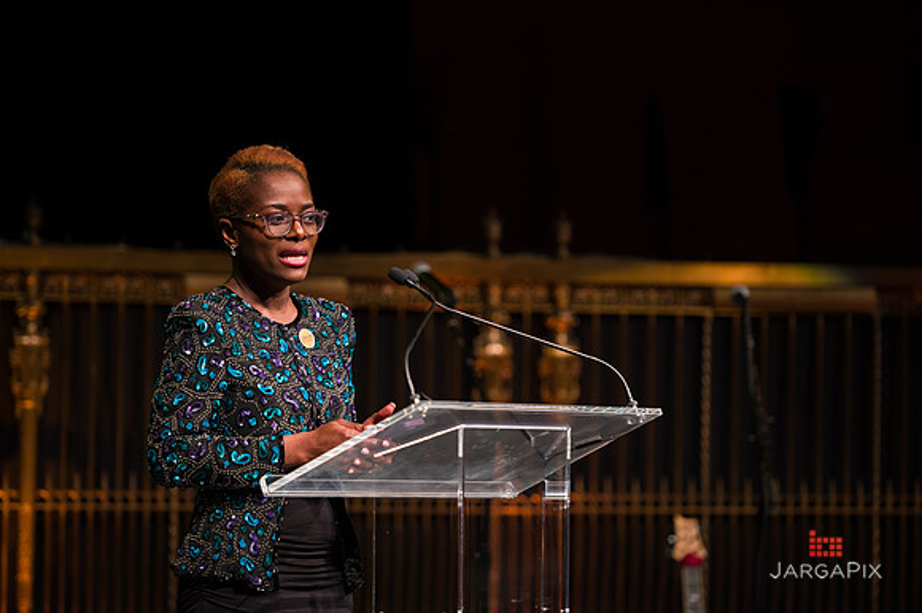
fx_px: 4351
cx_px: 461
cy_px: 306
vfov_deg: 8.1
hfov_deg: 12.1
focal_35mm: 170
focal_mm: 170
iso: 1600
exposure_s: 1/200
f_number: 3.2
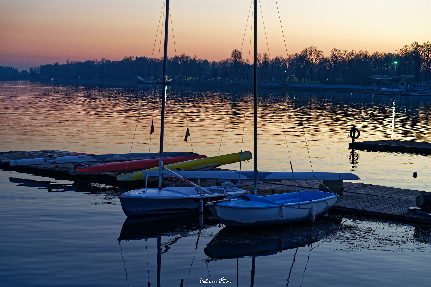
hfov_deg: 28.9
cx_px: 216
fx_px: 838
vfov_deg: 19.4
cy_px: 144
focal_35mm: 70
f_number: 5
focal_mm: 70
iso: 250
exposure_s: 1/15
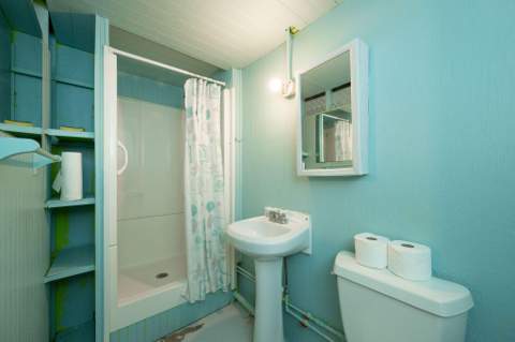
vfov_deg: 81.1
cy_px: 171
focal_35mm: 14
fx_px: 200
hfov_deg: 104.3
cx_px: 258
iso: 1250
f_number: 8
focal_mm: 14
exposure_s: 1/40
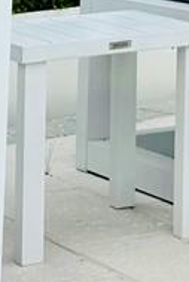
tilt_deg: +10.9
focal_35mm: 210
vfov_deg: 8.5
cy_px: -517
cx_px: 421
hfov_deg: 6.3
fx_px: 1651
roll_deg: +0.9
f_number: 1.78
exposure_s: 1/4049
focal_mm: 6.76
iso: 80
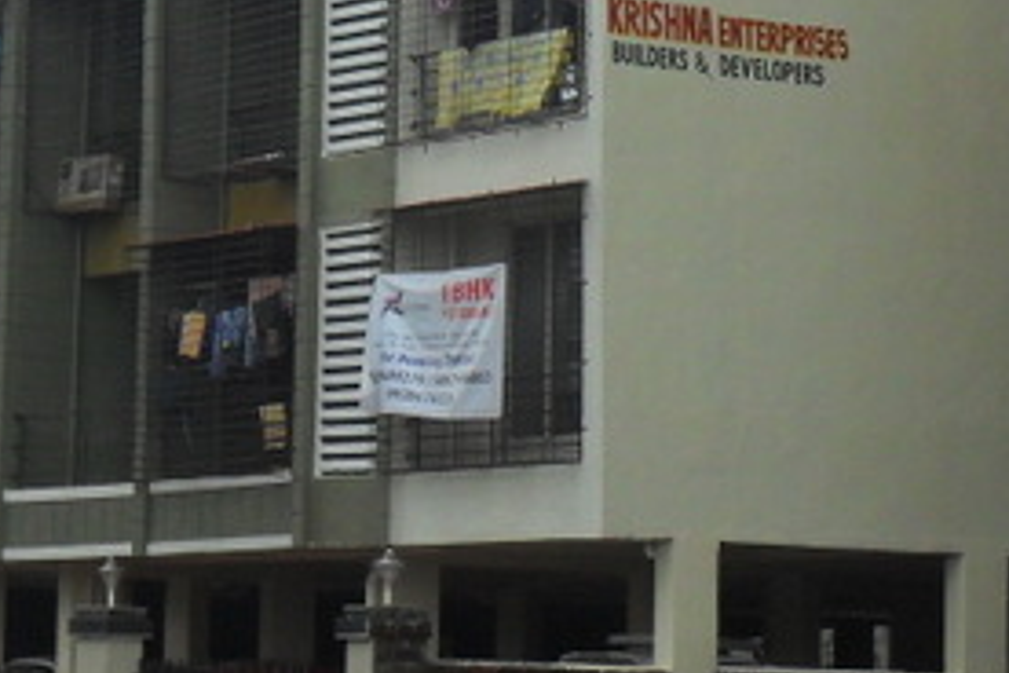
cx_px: 351
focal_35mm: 157
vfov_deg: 8.6
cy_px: -146
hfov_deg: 13.1
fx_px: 4400
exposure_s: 1/350
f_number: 5
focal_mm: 9.3
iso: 100
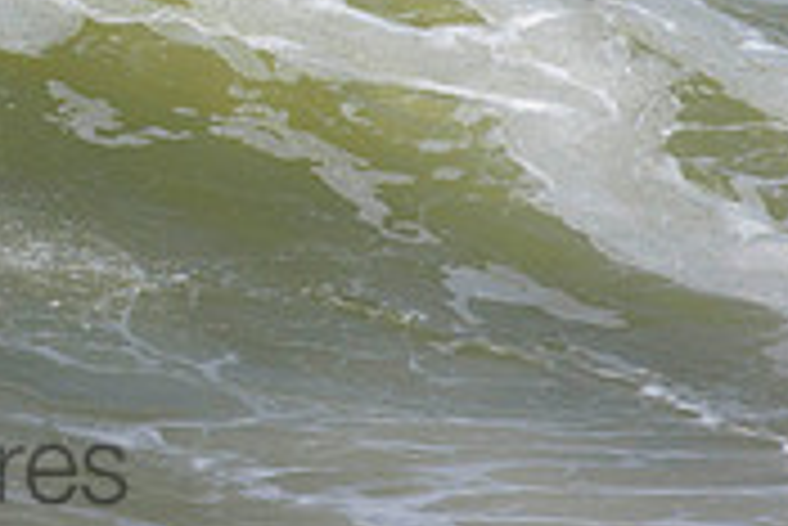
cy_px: -281
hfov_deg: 0.8
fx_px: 57943
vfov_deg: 0.5
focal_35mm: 2645
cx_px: -221
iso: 560
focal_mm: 800
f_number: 11
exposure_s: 1/2000
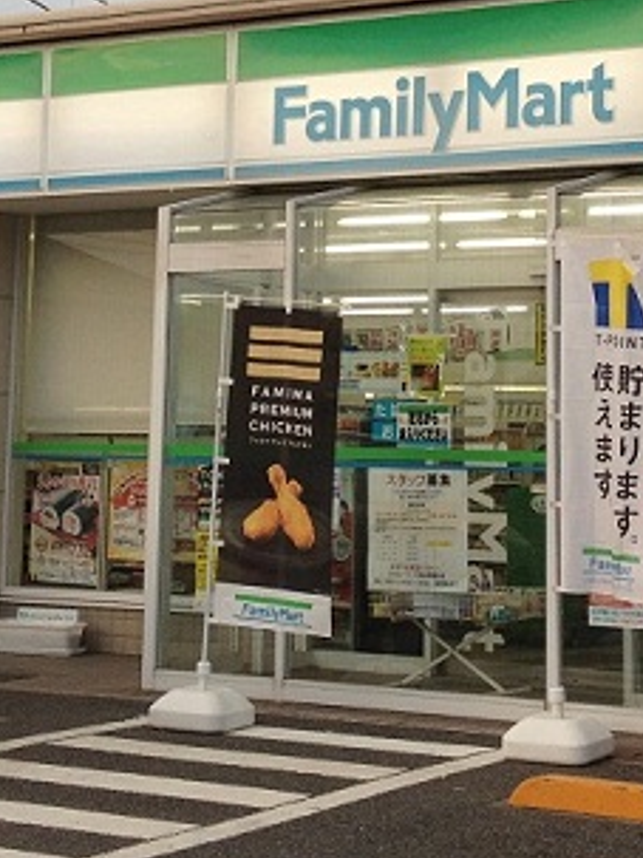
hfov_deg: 14.9
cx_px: 351
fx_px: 2454
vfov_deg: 19.5
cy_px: 92
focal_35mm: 99
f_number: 2.4
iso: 64
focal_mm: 4.28
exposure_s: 1/216
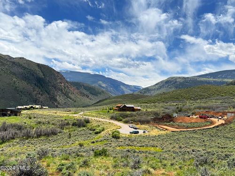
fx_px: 238
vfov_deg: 40.7
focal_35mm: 35
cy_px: 88
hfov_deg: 52.6
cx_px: 118
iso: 80
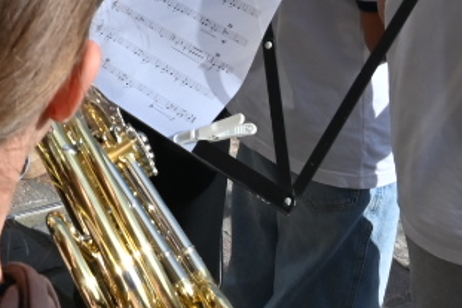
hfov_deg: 15.7
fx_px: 1603
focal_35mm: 125
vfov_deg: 10.2
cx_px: -113
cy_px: -290
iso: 100
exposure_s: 1/200
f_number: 11
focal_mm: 24
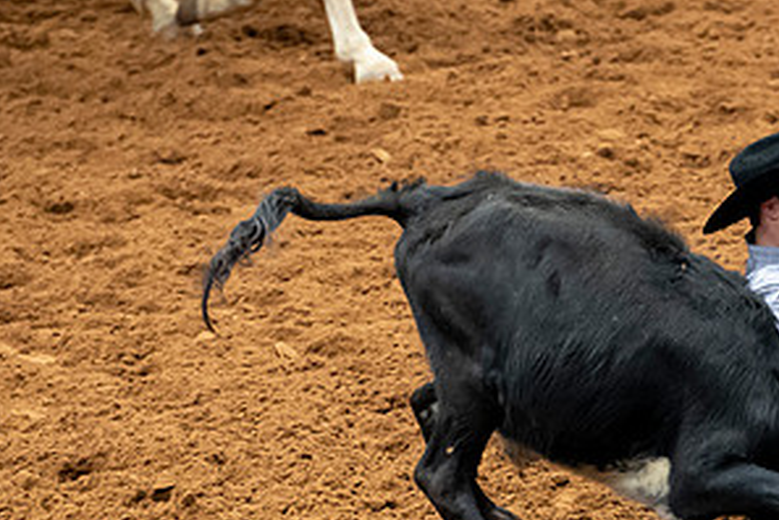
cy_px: 330
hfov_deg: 2.9
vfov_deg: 2.0
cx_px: 588
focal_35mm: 700
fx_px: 15146
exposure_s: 1/400
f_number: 3.2
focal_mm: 200
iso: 4000
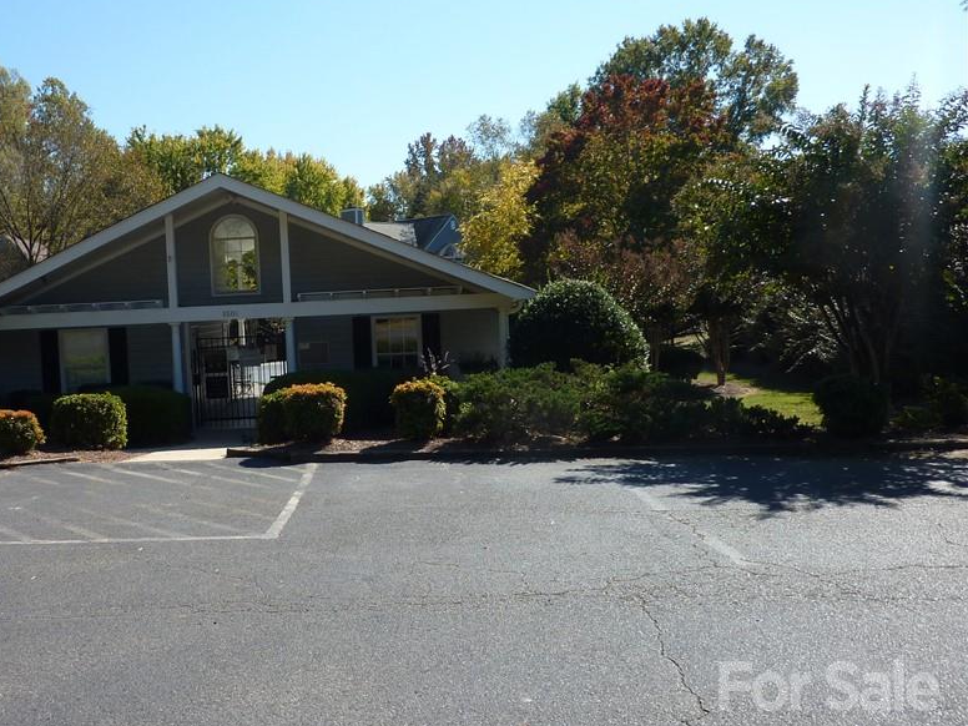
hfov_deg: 54.3
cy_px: 363
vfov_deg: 42.9
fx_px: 923
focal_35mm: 33
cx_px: 331
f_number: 4
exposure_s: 1/400
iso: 80
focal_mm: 4.1
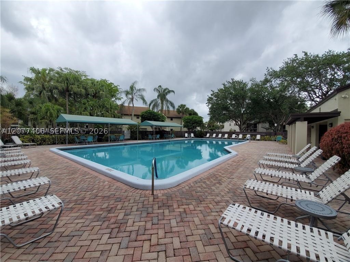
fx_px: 131
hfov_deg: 106.2
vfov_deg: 89.9
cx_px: 175
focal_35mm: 13
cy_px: 131
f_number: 2.2
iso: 50
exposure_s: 1/217
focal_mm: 1.8
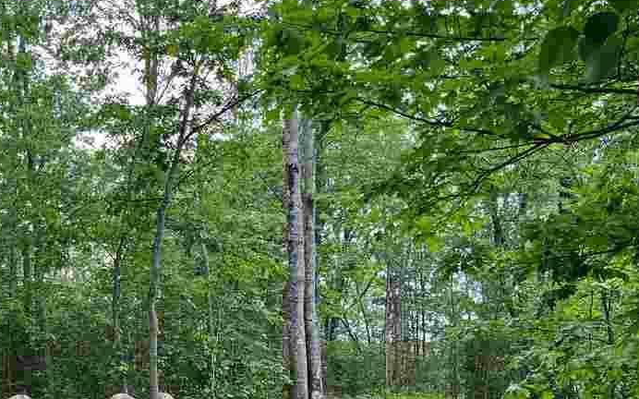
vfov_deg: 25.1
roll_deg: -0.1
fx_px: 888
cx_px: 90
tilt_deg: +4.4
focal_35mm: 51
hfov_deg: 37.5
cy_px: 282
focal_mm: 5.1
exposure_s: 1/259
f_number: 1.6
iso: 50
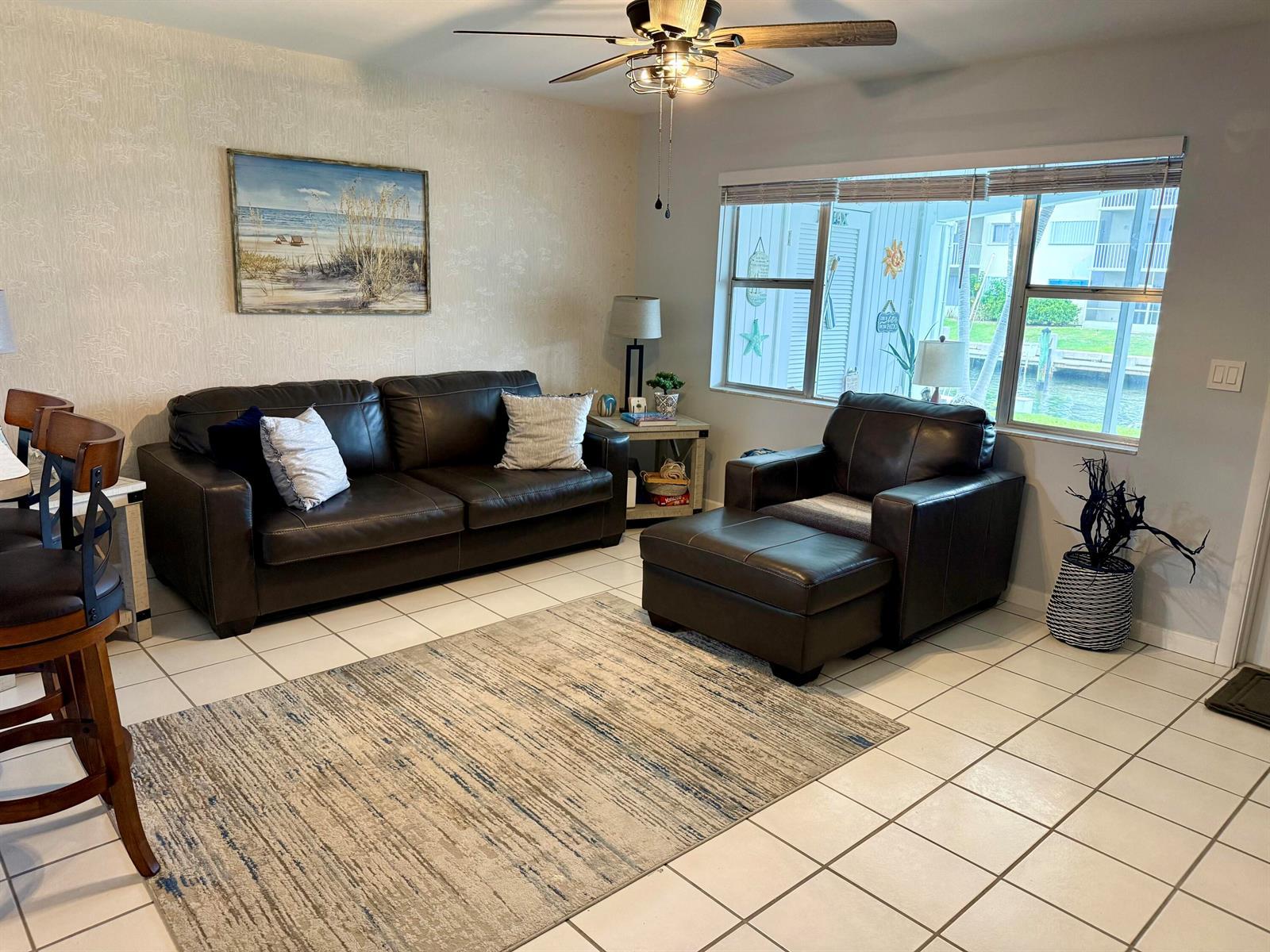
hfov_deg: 71.6
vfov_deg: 56.8
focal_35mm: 24
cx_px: 635
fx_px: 881
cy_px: 476
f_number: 1.78
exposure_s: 1/60
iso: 250
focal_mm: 6.76
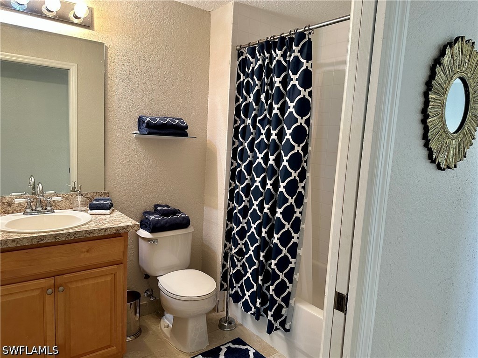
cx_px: 239
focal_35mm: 24
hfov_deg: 71.6
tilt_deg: -7.6
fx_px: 331
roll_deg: -3.2
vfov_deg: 56.8
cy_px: 179
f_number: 1.78
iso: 250
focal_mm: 6.86
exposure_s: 1/60
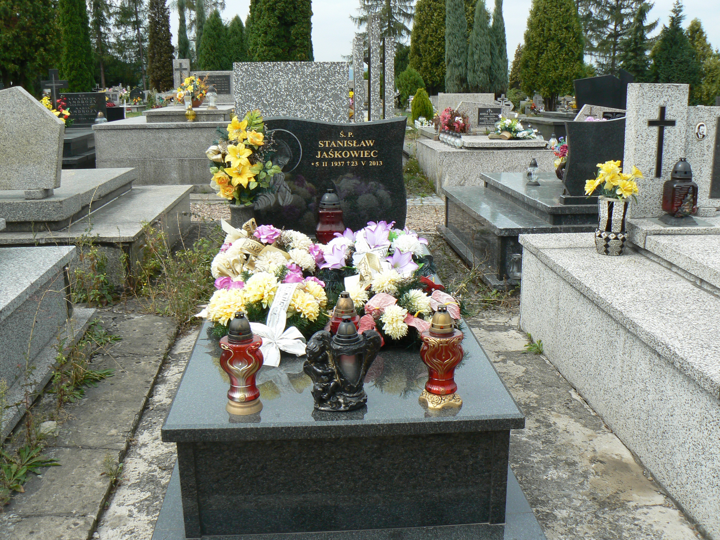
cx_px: 360
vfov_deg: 39.7
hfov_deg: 51.4
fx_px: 749
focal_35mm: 36
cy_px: 270
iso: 80
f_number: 5.6
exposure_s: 1/320
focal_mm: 6
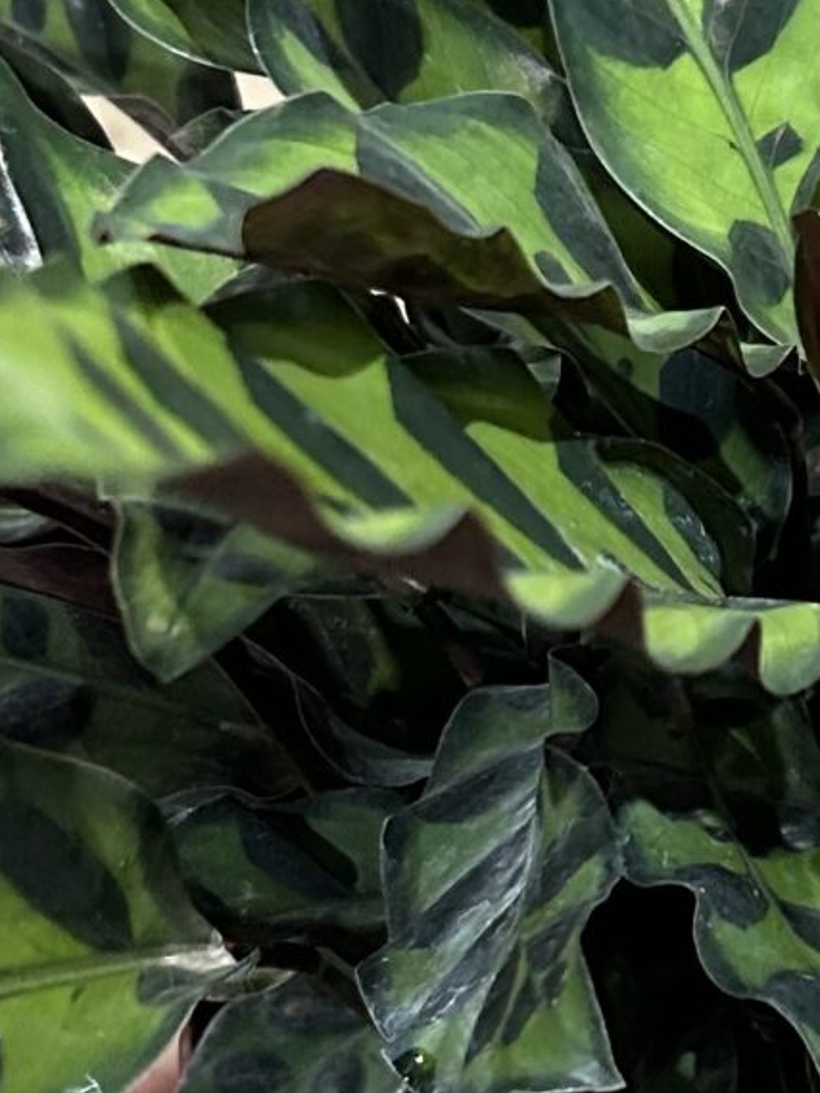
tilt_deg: -41.0
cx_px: 764
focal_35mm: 117
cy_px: 280
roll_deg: +1.3
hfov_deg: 12.6
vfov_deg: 16.7
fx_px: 3694
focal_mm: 5.7
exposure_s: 1/60
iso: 250
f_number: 1.5
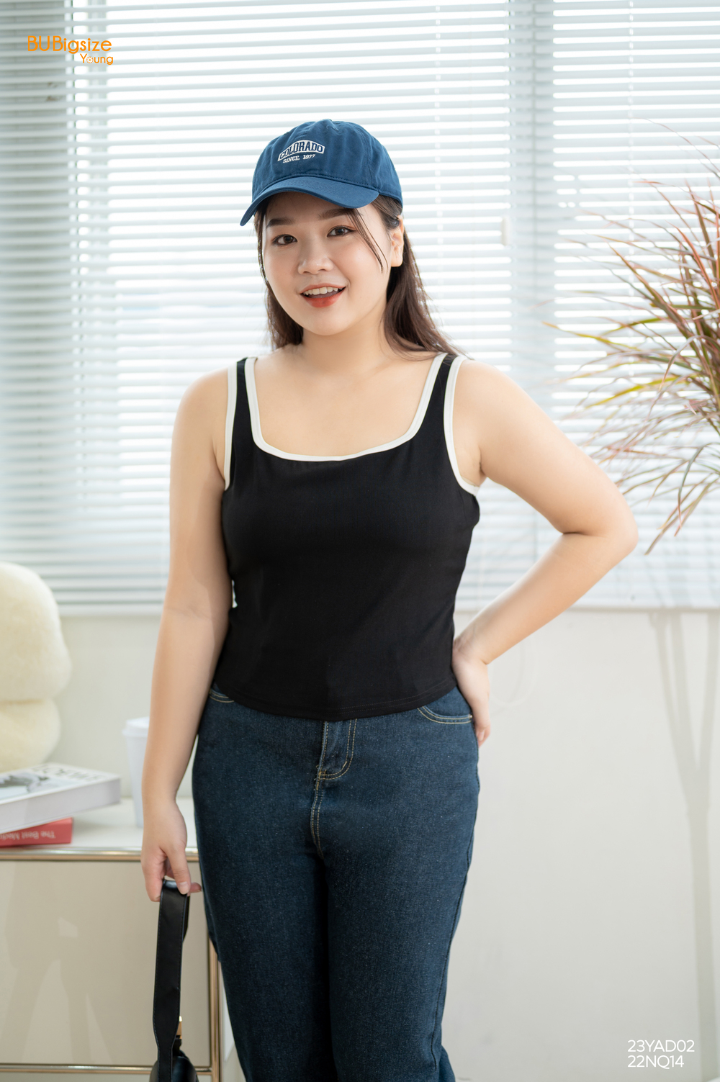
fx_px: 1502
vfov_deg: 39.6
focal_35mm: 50
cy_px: 541
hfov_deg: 27.0
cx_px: 360
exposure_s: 1/160
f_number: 1.8
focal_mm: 50
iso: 125
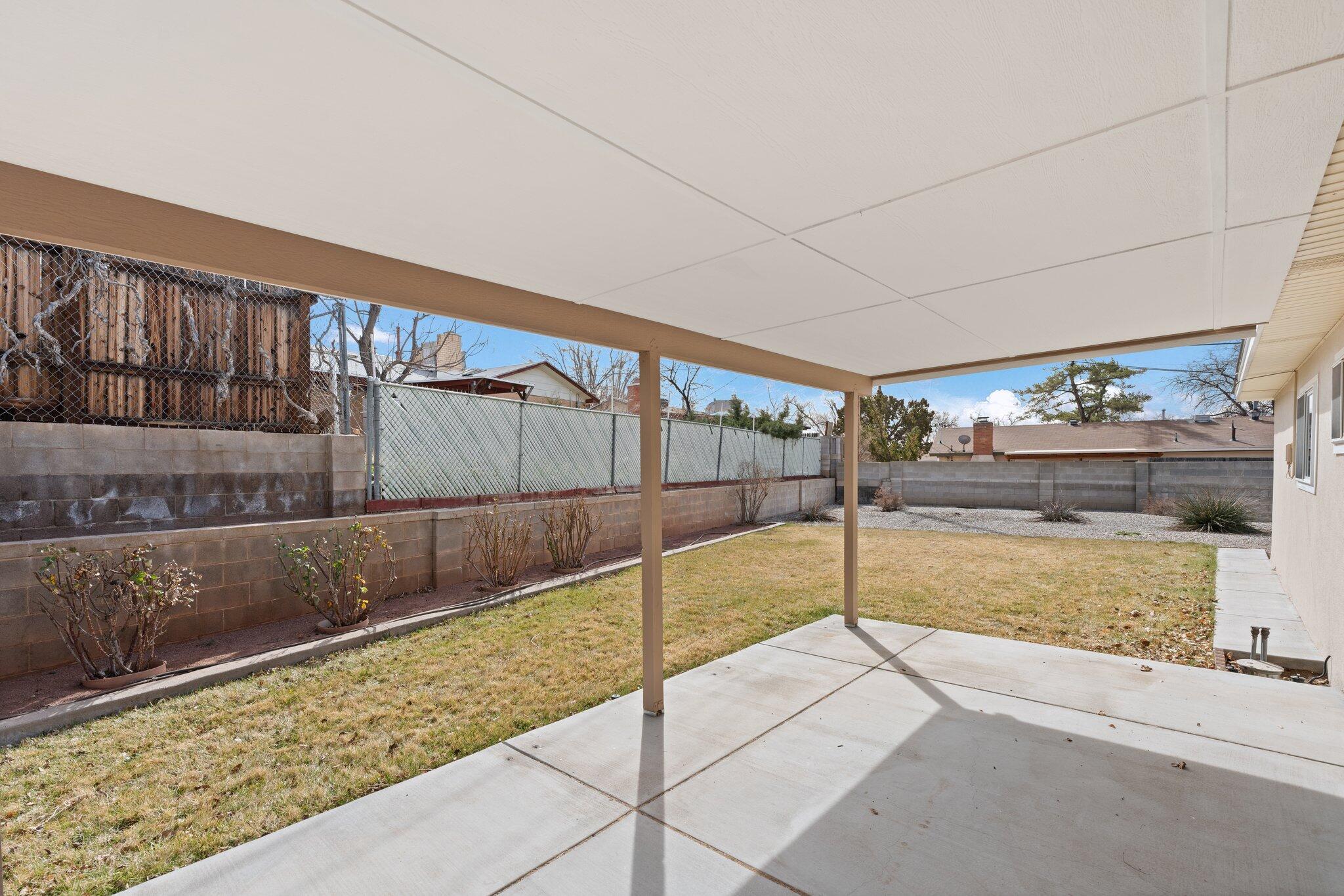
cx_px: 672
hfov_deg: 96.7
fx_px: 597
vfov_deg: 73.7
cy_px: 448
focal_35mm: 16
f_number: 9
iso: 320
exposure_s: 1/125
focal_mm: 16
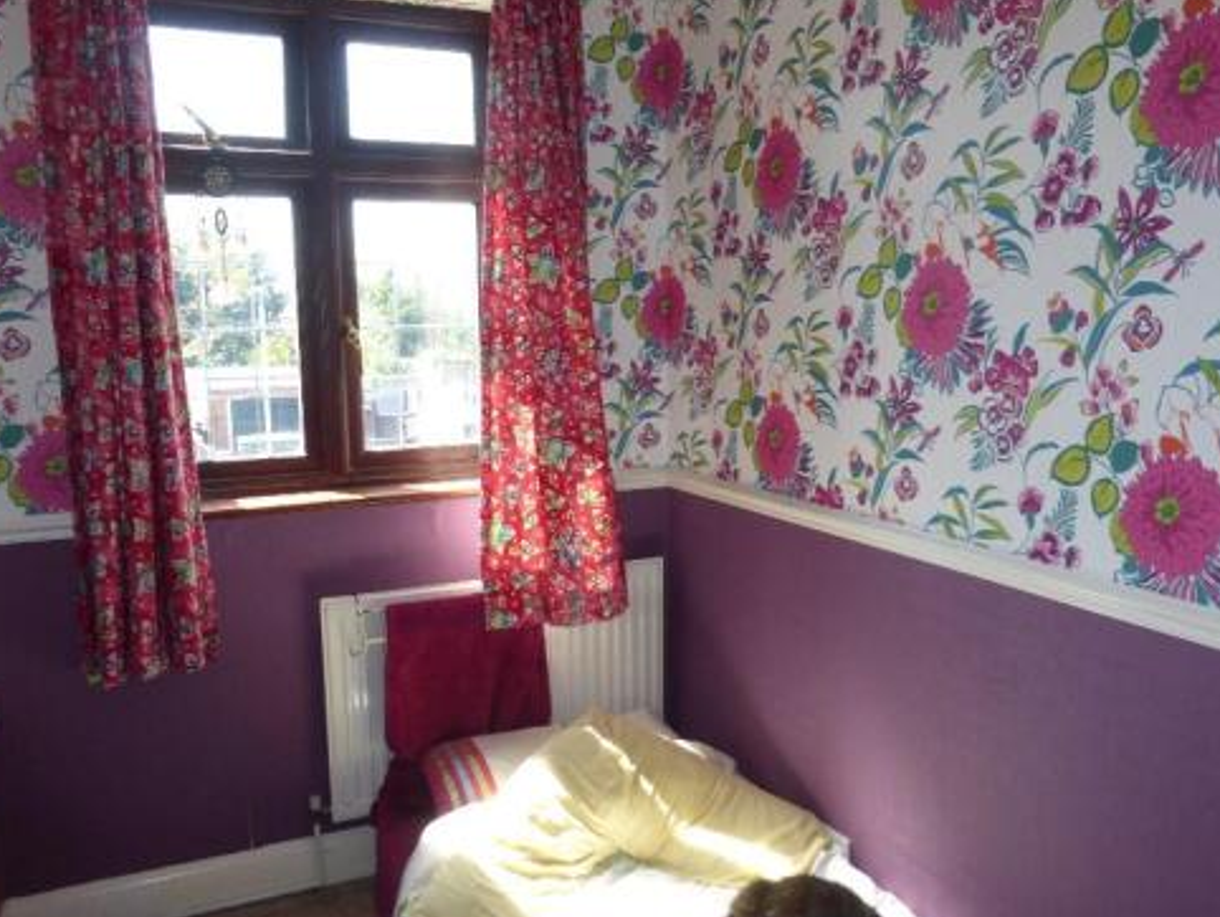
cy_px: 457
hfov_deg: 61.6
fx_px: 1023
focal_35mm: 29
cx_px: 621
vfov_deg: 48.3
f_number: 3.3
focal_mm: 4.3
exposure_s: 1/60
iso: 100
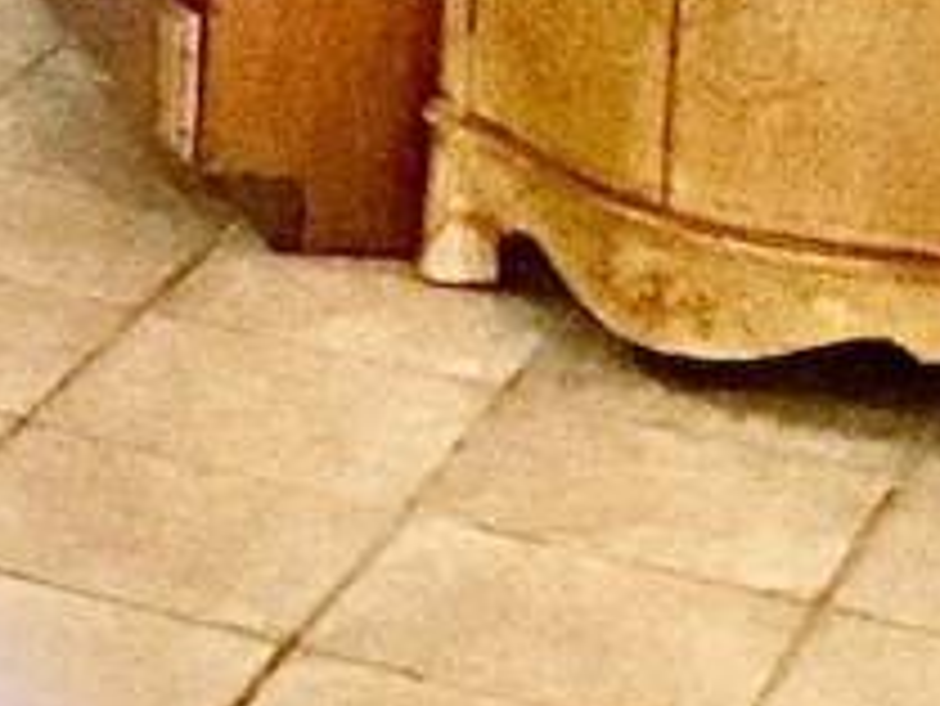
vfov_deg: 7.8
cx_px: -1376
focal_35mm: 178
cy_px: -989
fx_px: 4836
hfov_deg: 9.7
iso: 200
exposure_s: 1/24
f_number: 2.4
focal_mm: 3.3
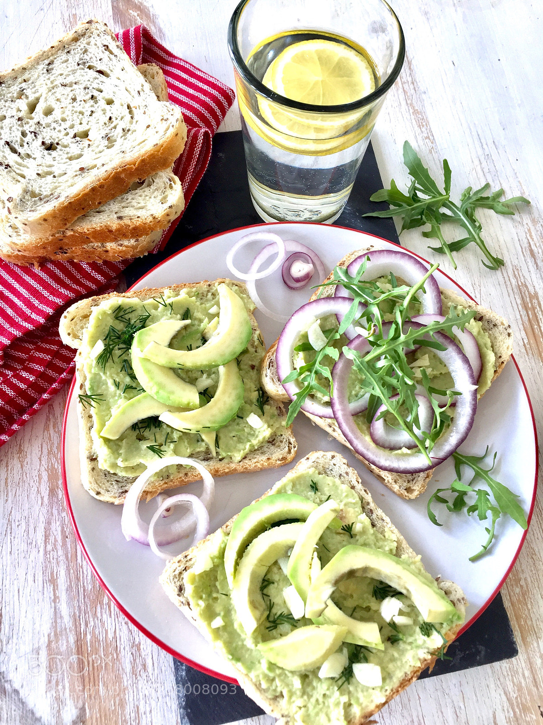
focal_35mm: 29
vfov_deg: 61.7
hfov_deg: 48.2
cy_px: 362
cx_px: 272
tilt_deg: -70.4
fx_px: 607
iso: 40
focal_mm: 4.15
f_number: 2.2
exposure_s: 1/50
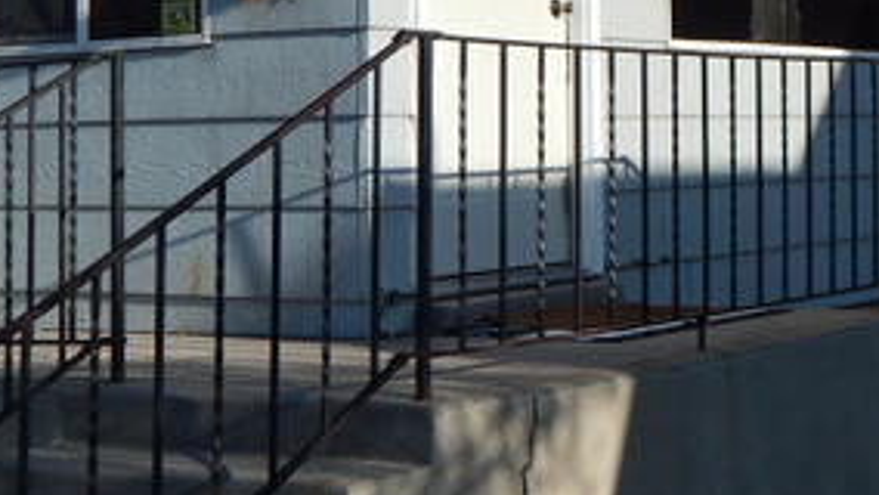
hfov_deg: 24.3
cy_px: -9
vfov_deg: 13.9
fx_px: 2005
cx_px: 721
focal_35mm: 86
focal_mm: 6.1
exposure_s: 1/400
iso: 125
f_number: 6.7
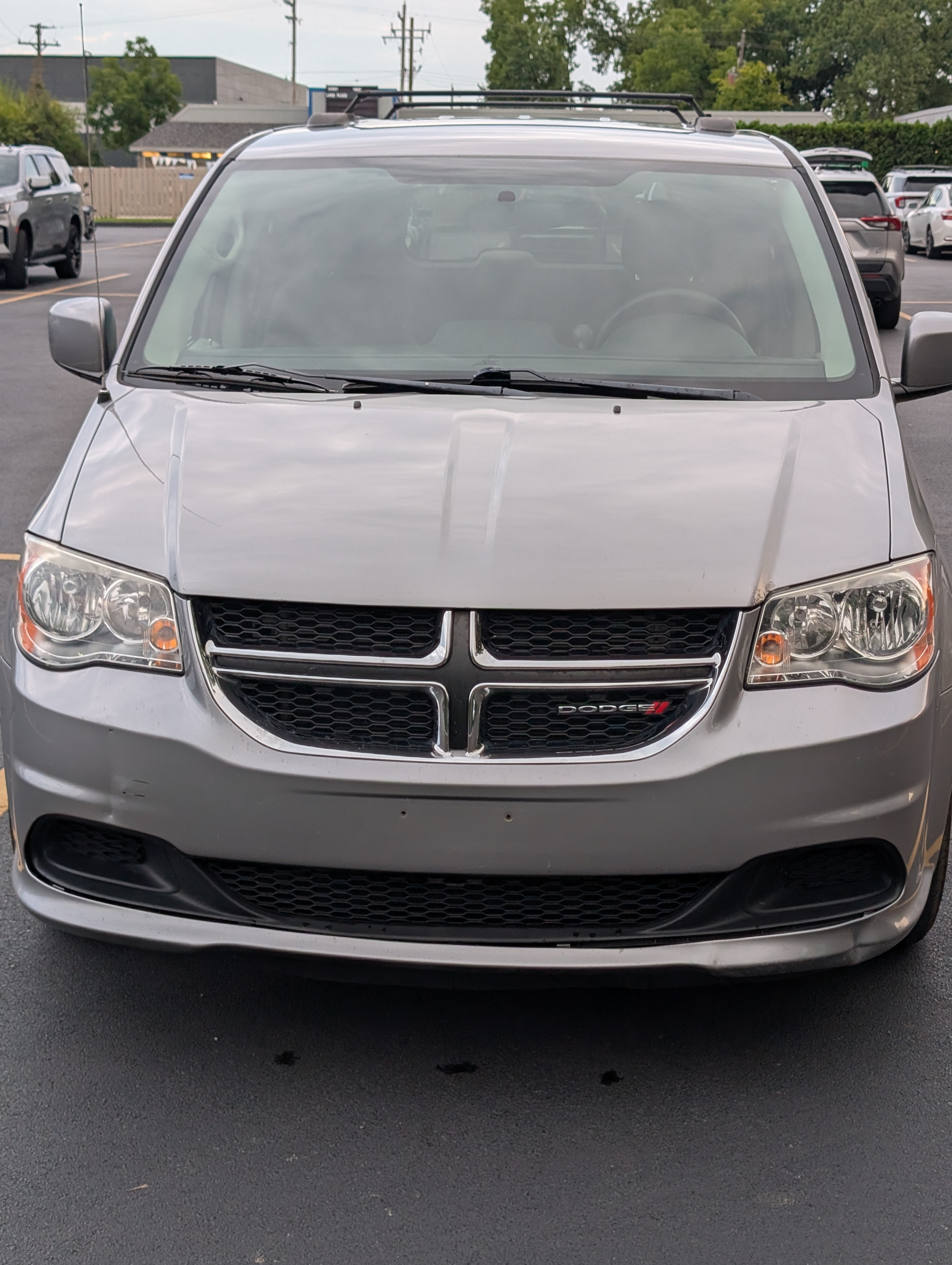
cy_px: 632
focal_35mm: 49
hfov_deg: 29.7
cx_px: 476
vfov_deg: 38.9
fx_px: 1792
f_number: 1.68
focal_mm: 6.9
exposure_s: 1/23.8
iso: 47
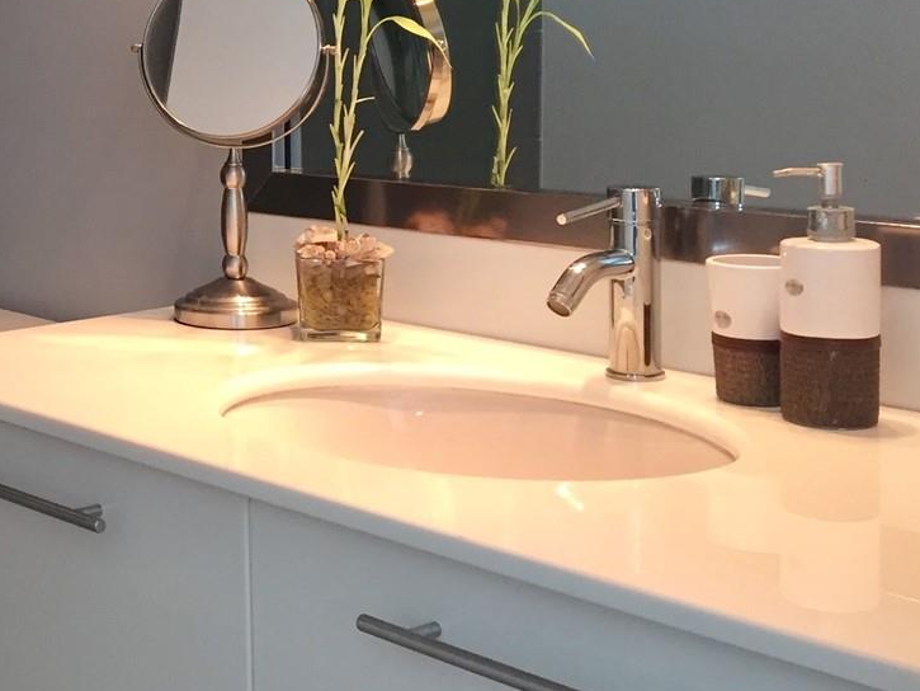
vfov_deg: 22.6
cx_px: -66
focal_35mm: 64
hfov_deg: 27.9
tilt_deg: -4.1
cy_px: 117
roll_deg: +1.3
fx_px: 1701
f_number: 2.2
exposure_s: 1/30
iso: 100
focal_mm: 4.15
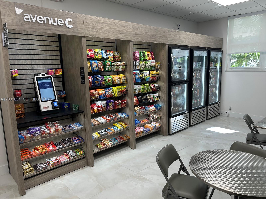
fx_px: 200
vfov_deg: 53.1
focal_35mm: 26
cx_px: 133
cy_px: 100
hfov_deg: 67.3
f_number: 1.5
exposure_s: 1/121
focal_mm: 5.7
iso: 50
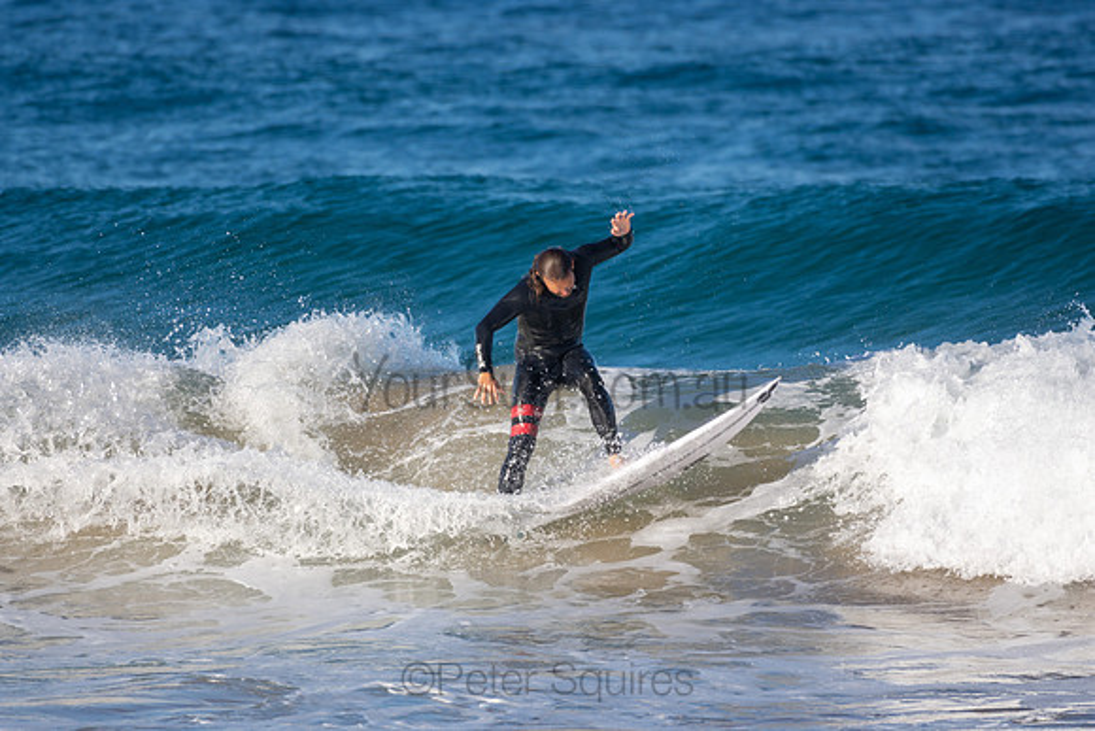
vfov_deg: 1.8
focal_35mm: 750
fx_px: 22817
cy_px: 366
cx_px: 548
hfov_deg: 2.7
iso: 220
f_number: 5.6
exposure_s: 1/1250
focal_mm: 500
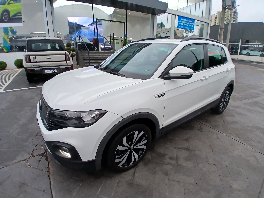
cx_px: 132
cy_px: 99
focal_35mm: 17
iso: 64
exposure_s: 1/60
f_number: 2.2
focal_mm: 1.4
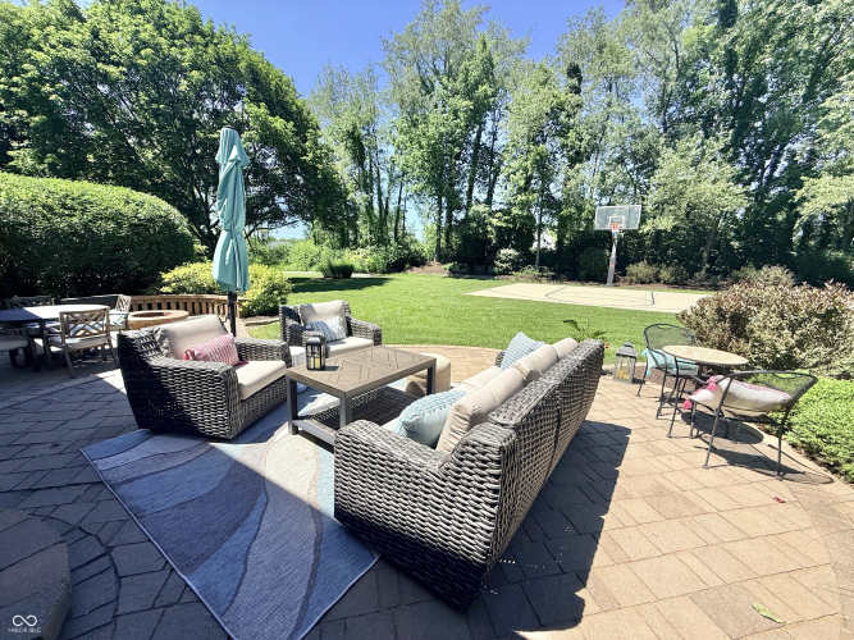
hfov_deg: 102.1
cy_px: 320
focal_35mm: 14
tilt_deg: -9.3
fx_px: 345
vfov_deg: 85.7
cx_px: 427
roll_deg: -1.2
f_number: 2.2
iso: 50
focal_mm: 2.22
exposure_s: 1/1285
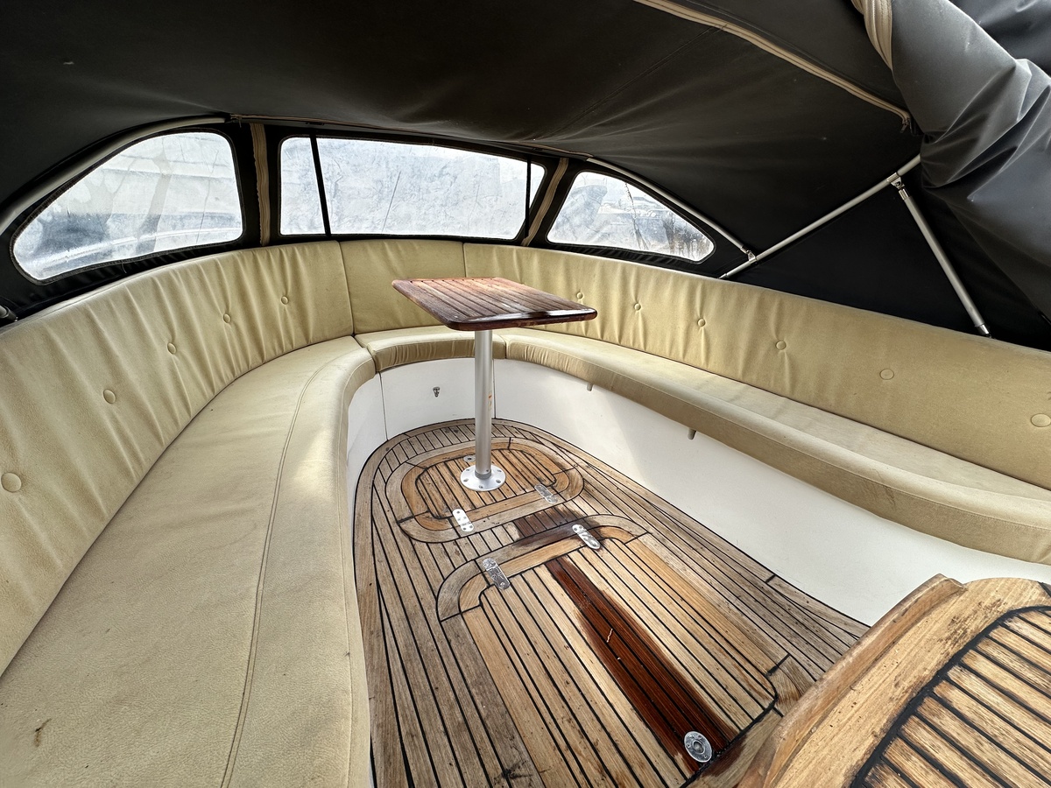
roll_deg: -0.5
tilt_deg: -22.0
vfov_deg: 85.7
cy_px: 394
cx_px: 526
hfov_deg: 102.1
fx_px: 425
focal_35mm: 14
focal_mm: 2.22
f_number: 2.2
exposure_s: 1/421
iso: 40
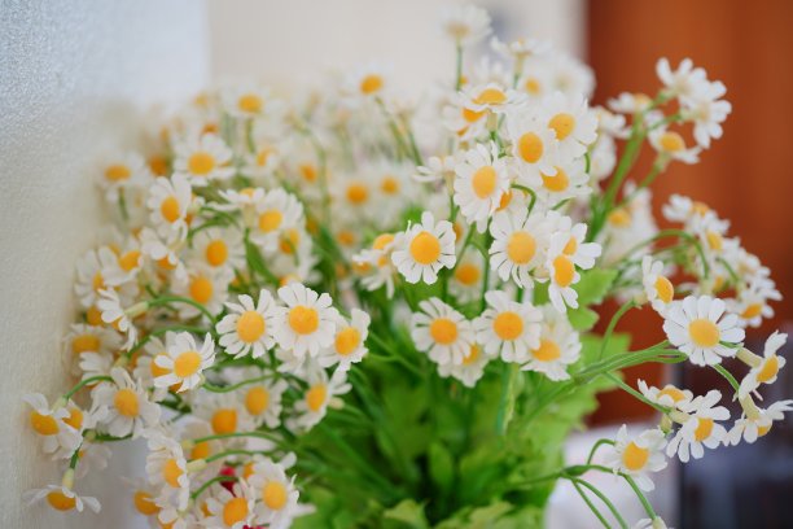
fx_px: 1101
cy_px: 264
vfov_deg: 27.0
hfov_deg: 39.6
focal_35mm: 50
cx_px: 396
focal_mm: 50
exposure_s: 1/50
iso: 125
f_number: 2.8
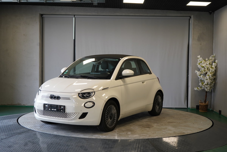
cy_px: 76
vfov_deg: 26.0
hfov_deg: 38.2
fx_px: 328
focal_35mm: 52
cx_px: 114
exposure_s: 1/160
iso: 1000
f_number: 5
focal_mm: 52
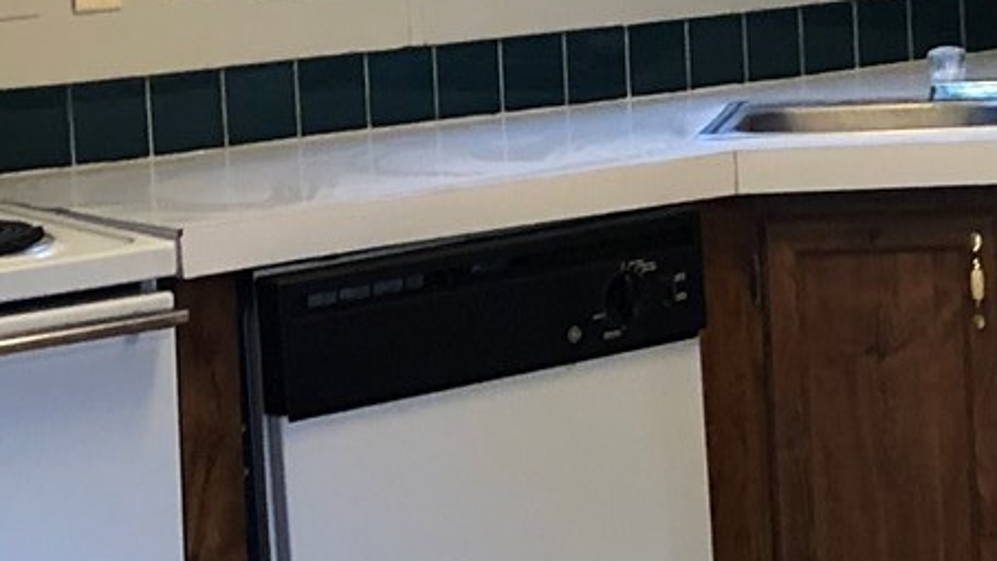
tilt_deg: -5.2
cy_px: 150
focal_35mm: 138
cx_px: 1072
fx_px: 3649
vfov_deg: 8.8
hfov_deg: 15.2
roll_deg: +0.2
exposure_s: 1/15
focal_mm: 4
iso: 64
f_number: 1.8
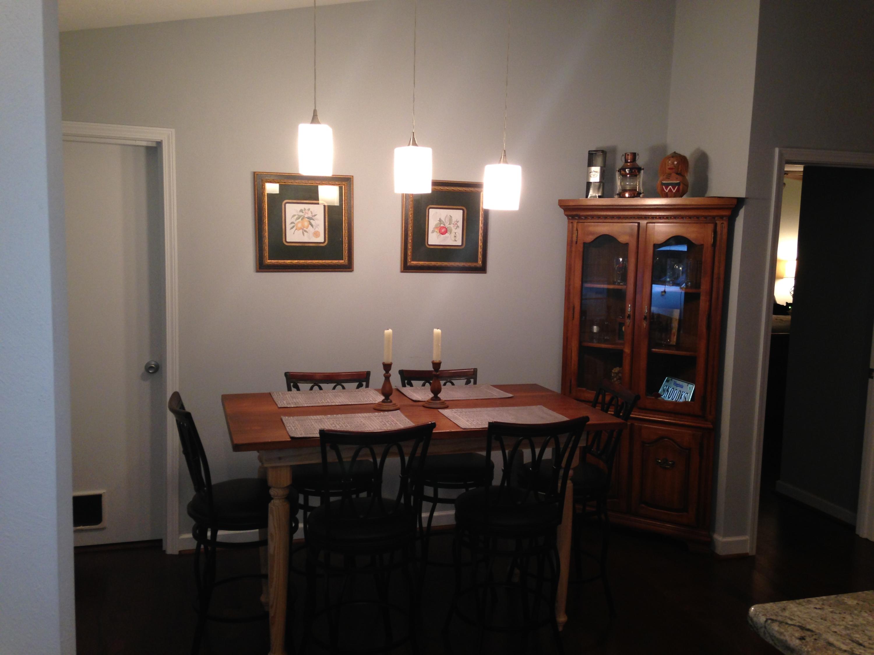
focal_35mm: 33
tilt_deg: -6.2
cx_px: 437
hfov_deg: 55.4
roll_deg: -1.1
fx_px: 833
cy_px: 328
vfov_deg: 42.9
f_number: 2.4
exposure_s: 1/20
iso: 80
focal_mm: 4.12
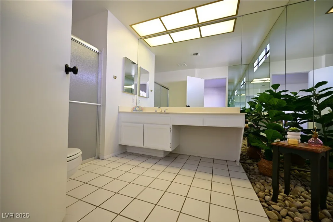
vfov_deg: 81.2
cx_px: 166
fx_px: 130
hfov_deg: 104.2
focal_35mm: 14
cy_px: 111
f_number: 5
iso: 800
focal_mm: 14
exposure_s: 1/60
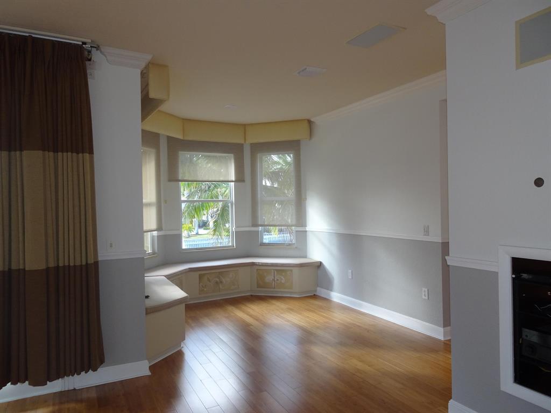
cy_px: 206
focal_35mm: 24
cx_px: 276
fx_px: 382
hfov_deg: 71.6
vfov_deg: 56.8
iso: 100
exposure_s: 1/30
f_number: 3.5
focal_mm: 4.1
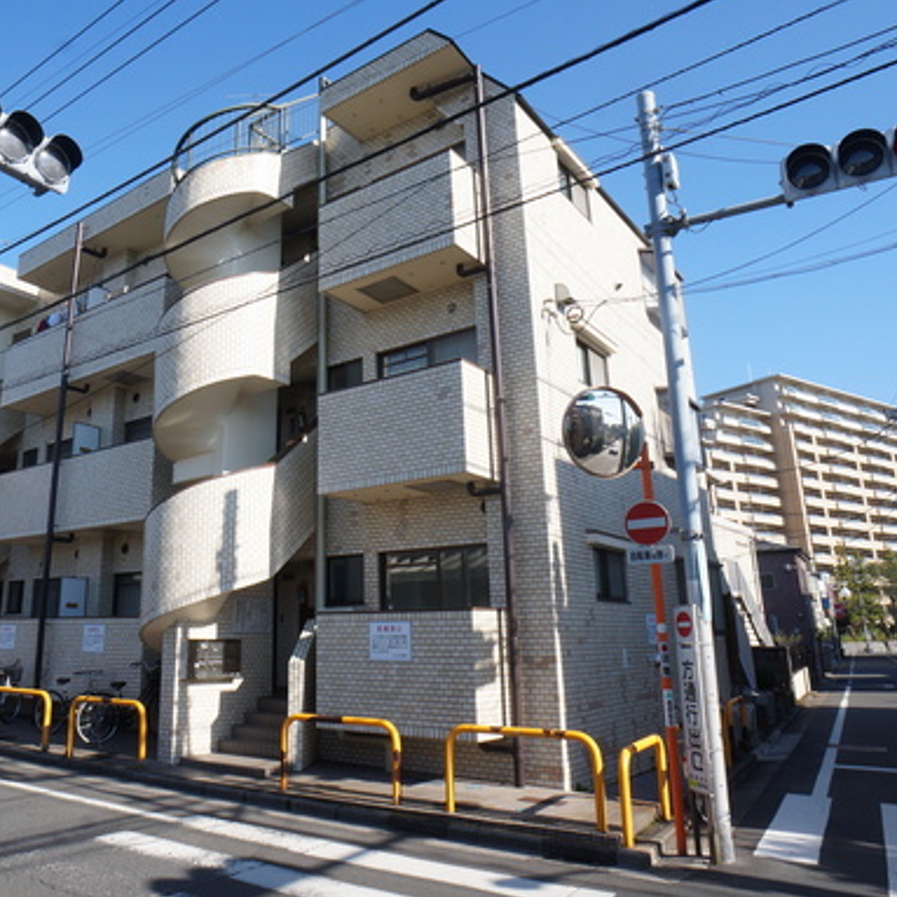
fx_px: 997
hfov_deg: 47.9
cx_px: 323
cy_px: 425
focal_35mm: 34
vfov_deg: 48.4
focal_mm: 16
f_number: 14
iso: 200
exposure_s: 1/100
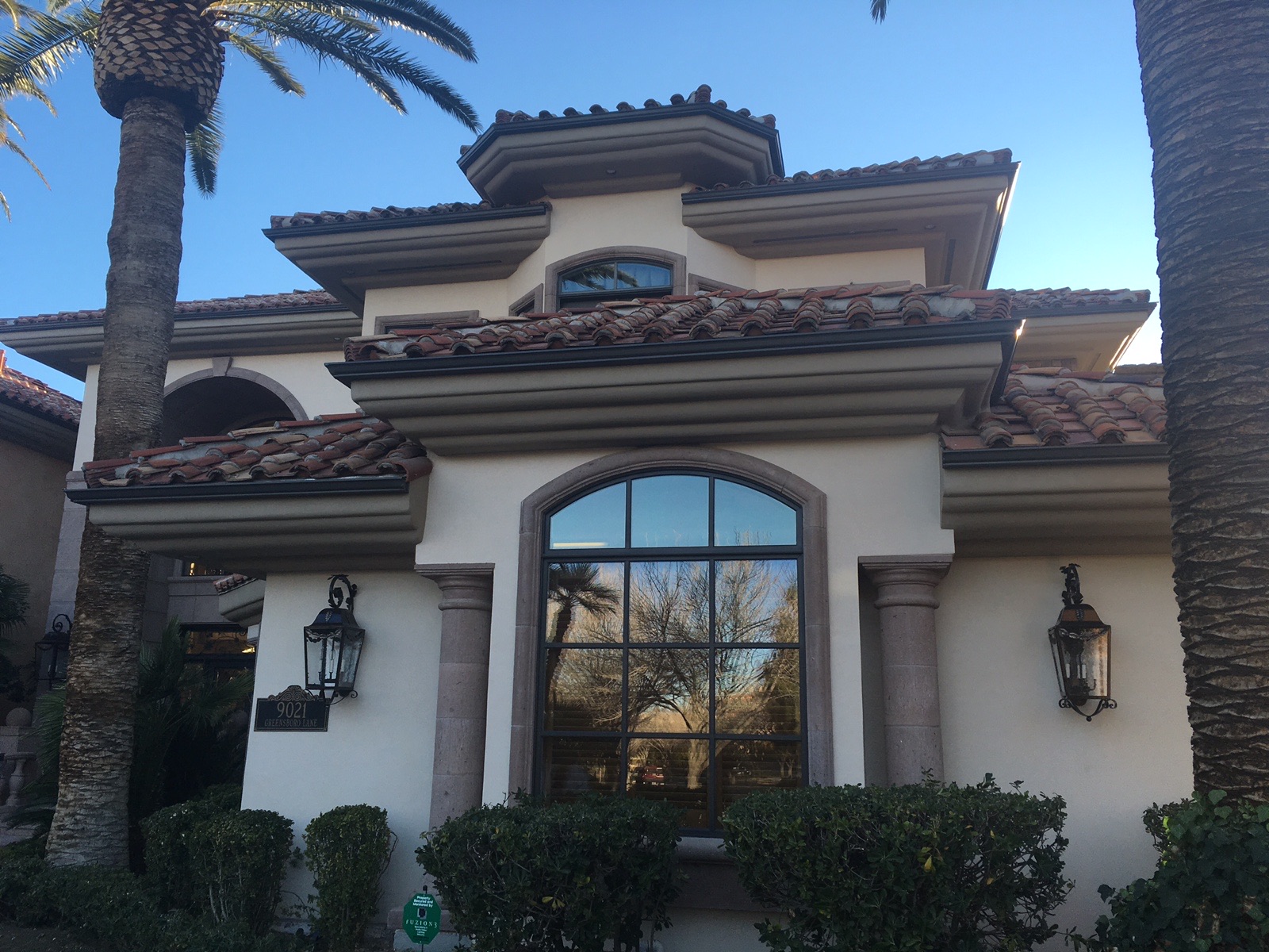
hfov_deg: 61.7
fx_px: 1063
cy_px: 476
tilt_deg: +13.4
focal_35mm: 29
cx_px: 634
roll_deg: -0.9
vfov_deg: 48.2
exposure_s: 1/298
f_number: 2.2
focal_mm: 4.15
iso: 25
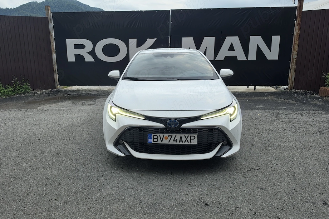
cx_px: 152
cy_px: 104
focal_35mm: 26
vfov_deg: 49.5
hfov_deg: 69.3
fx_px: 238
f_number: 1.4
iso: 20
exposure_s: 1/50
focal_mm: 6.5
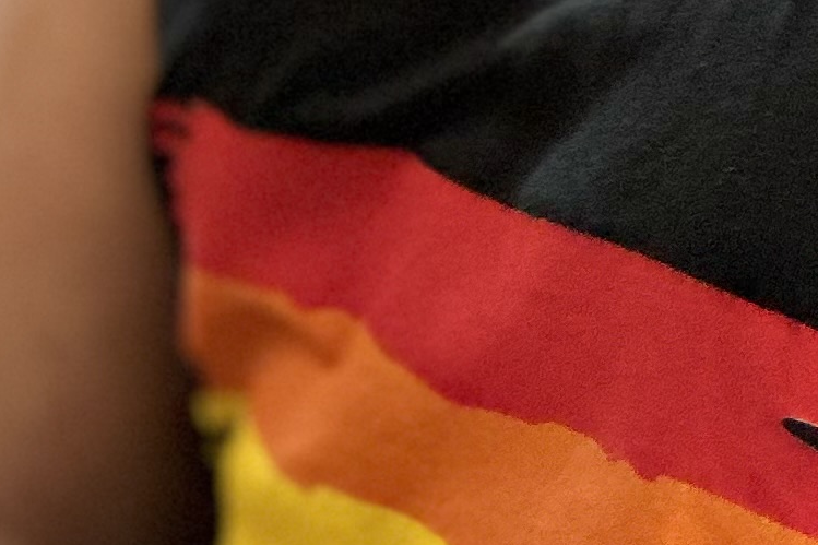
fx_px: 9791
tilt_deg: -1.3
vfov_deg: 3.2
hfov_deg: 4.8
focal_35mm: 431
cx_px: 897
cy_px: -455
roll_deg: -0.7
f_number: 2.8
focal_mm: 9
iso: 250
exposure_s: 1/40
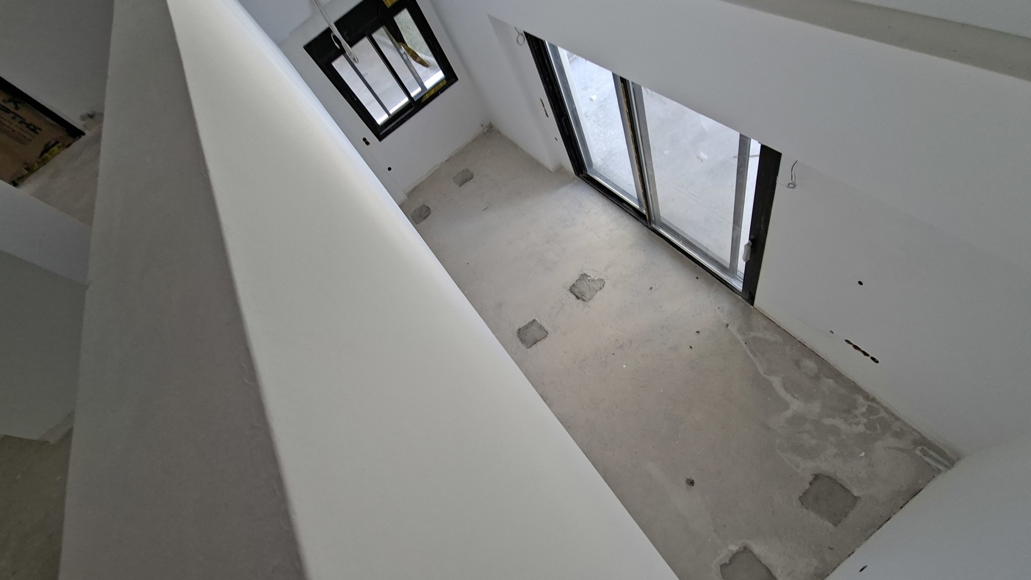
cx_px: 532
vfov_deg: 70.5
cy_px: 309
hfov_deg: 103.0
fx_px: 410
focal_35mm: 15
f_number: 2.2
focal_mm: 1.74
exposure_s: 1/60
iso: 40
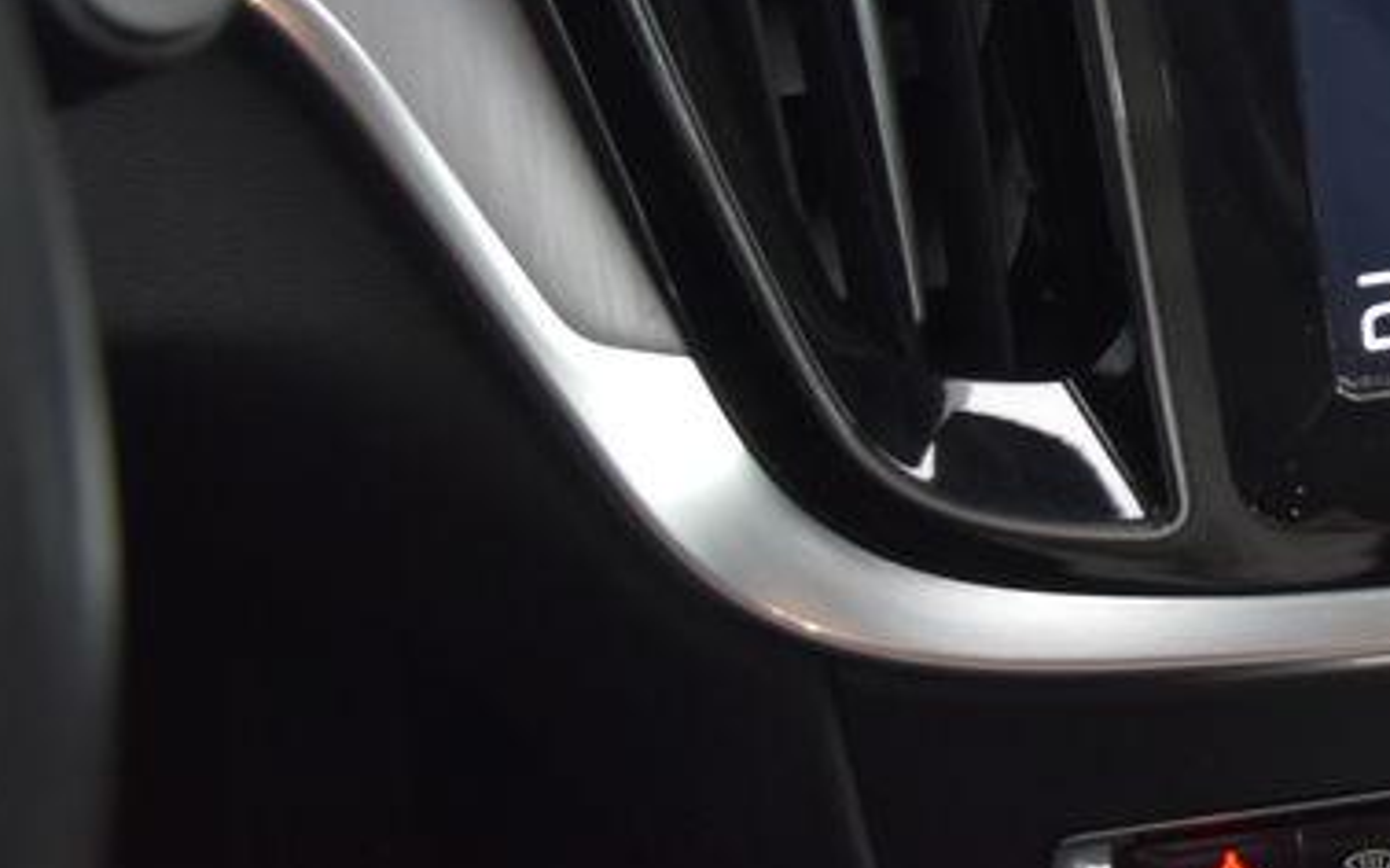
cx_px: 1817
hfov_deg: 21.1
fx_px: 3370
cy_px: -234
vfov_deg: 14.1
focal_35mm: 89
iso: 720
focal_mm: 22
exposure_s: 1/60
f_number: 4
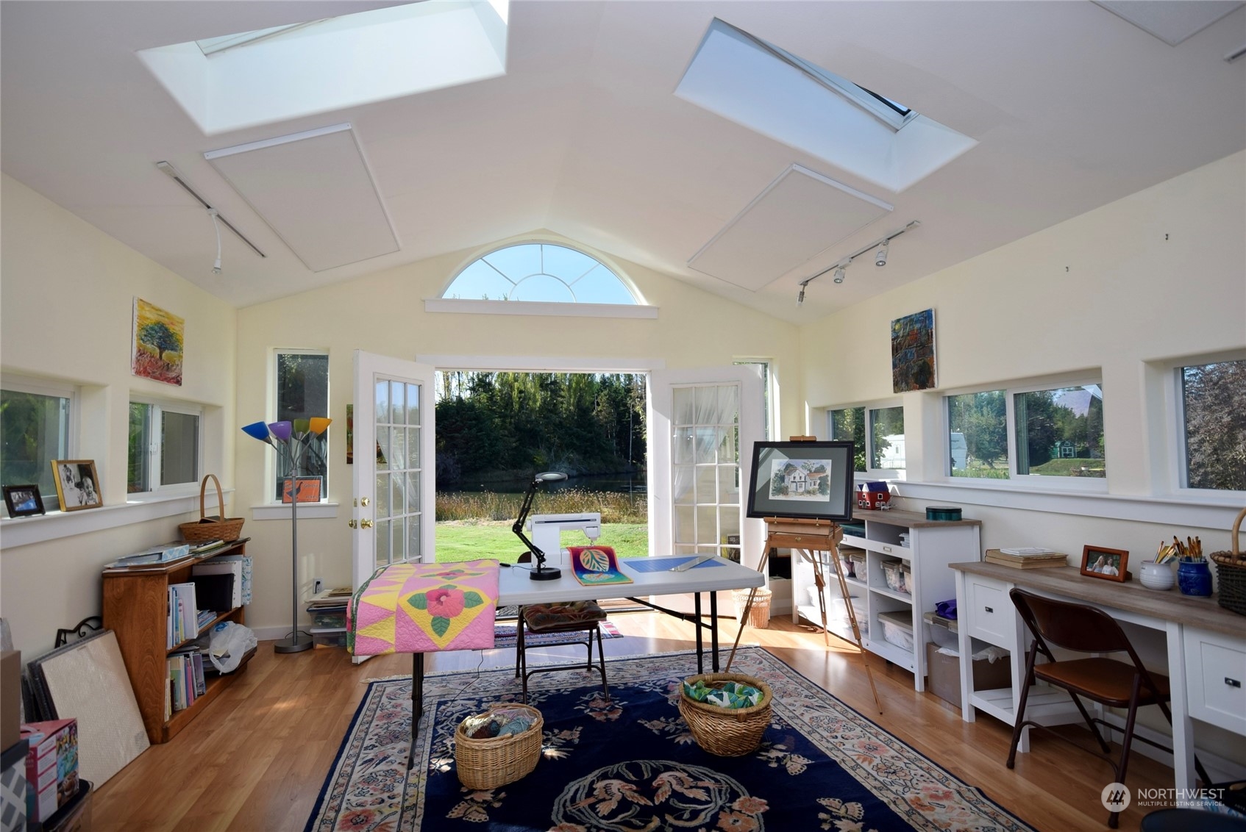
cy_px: 416
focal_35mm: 18
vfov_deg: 67.5
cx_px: 623
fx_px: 623
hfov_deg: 90.0
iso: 250
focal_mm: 12
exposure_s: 1/250
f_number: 8
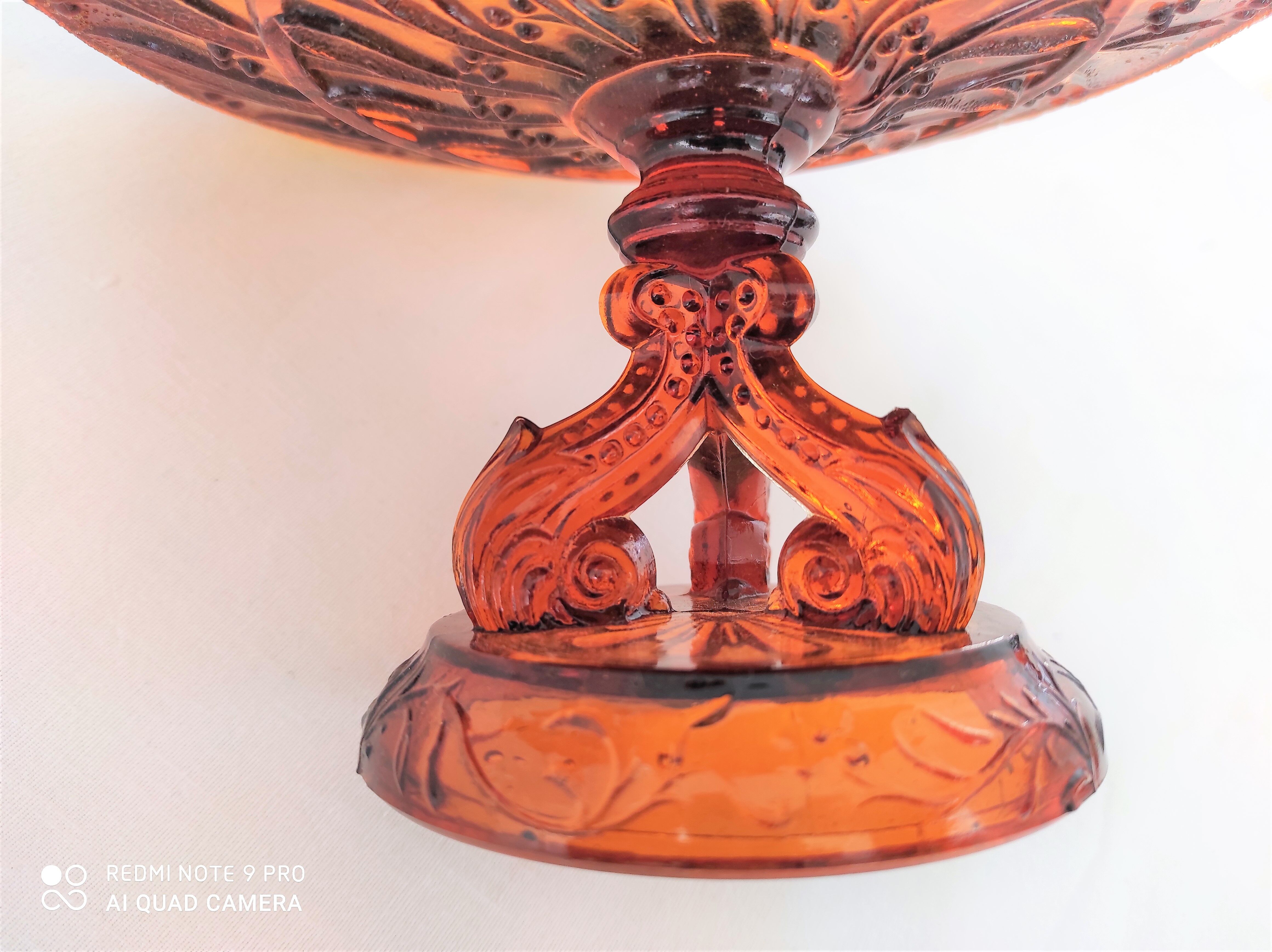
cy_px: 476
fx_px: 918
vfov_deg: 54.8
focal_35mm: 25
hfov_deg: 69.4
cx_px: 636
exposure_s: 1/103
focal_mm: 5.43
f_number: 1.89
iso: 100
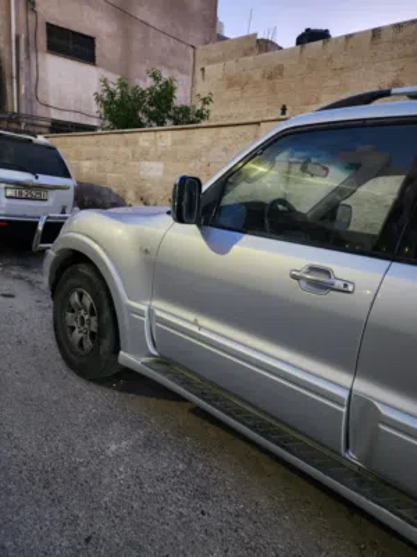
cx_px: 208
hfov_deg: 58.9
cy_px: 278
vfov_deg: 73.9
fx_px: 369
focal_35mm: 23
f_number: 1.8
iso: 500
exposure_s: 1/25
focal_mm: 6.4
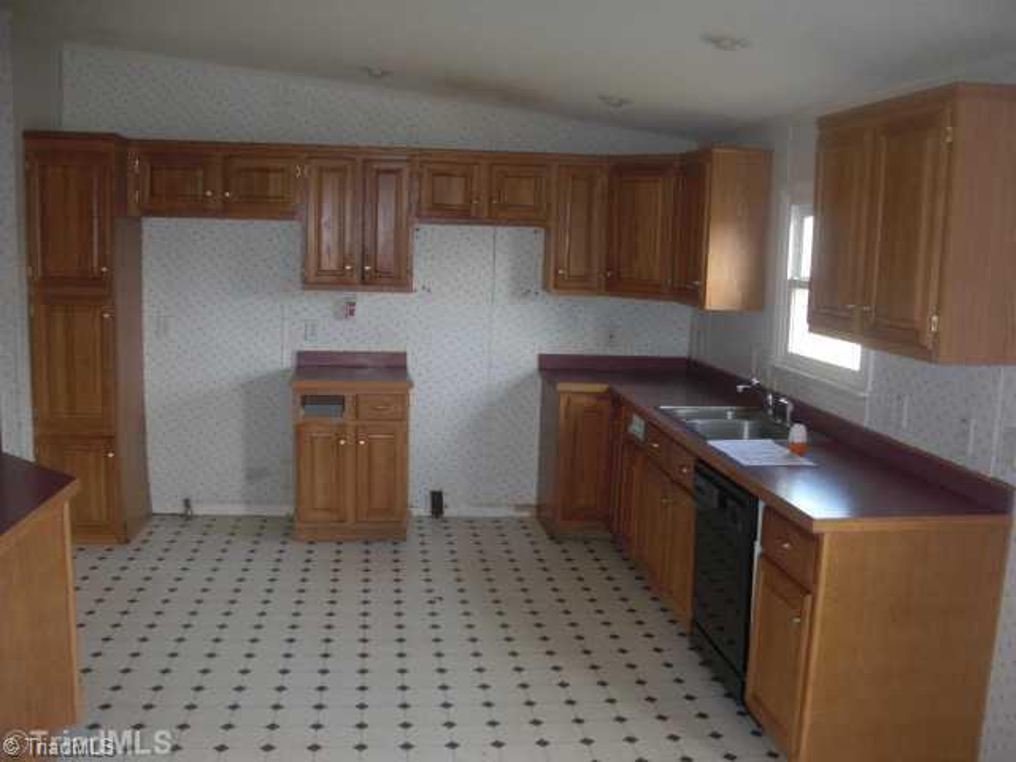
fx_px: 1057
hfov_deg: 51.4
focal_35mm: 36
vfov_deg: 39.7
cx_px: 508
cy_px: 381
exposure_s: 1/60
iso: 200
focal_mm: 6.3
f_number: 2.8
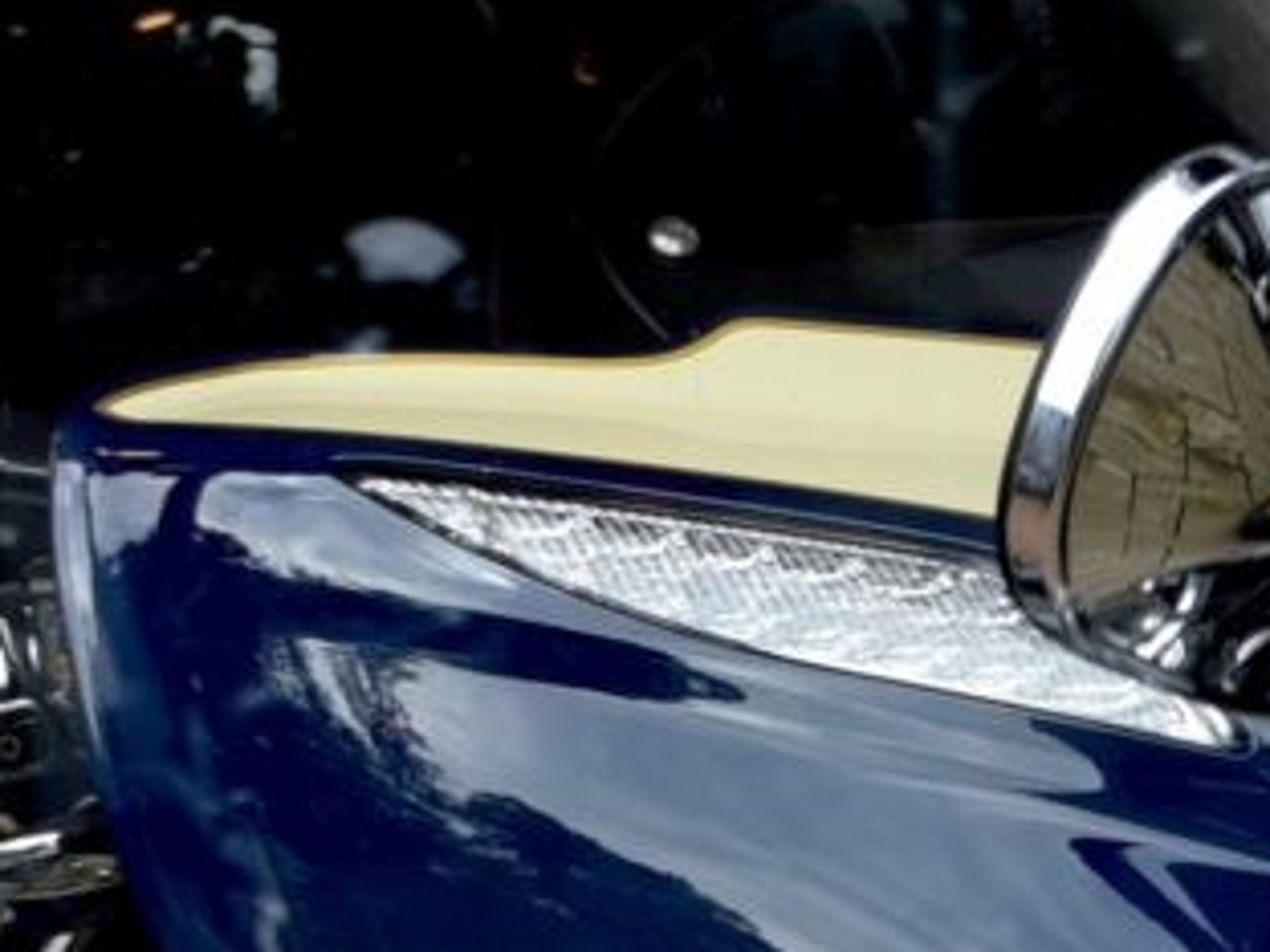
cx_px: 537
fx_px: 15042
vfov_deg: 3.5
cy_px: 3367
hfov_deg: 4.8
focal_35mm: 410
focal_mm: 52
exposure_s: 1/125
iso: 100
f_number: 5.6
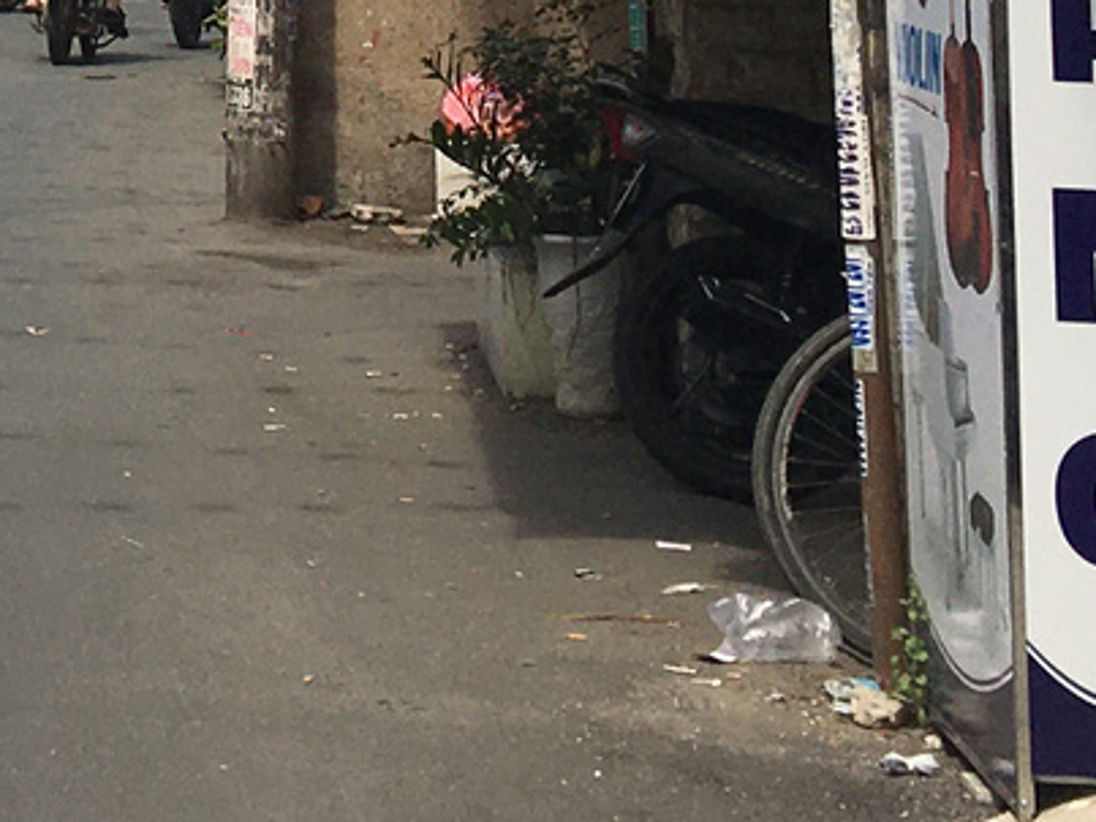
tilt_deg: +10.5
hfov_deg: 13.0
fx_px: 4558
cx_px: -492
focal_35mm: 144
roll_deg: -1.0
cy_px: -1051
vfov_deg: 9.3
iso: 25
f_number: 2.2
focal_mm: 4.15
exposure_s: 1/1709
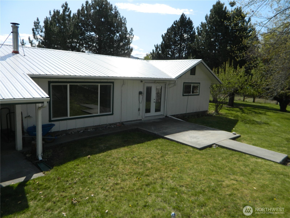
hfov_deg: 69.4
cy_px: 109
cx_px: 145
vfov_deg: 54.9
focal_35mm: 25
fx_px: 209
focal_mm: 4.5
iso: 110
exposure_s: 1/250
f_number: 8.7
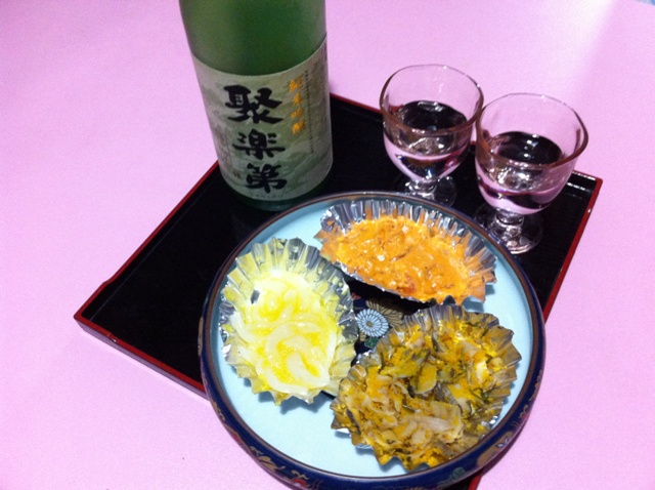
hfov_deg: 52.7
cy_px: 245
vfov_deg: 40.6
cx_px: 328
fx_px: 661
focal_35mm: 35
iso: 400
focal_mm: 3.85
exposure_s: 1/15
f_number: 2.8
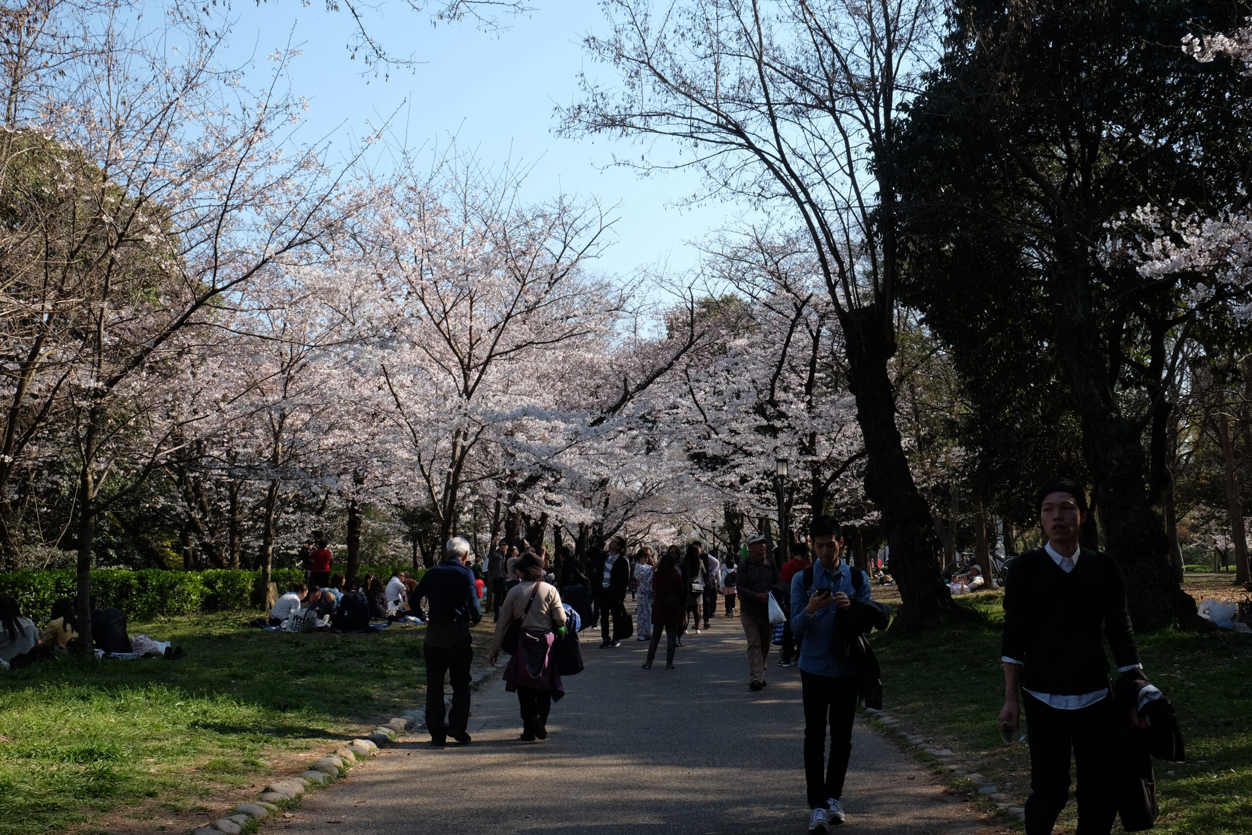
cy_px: 418
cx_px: 626
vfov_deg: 40.0
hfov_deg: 57.2
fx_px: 1148
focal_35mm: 33
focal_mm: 22.3
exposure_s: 1/180
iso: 400
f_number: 13
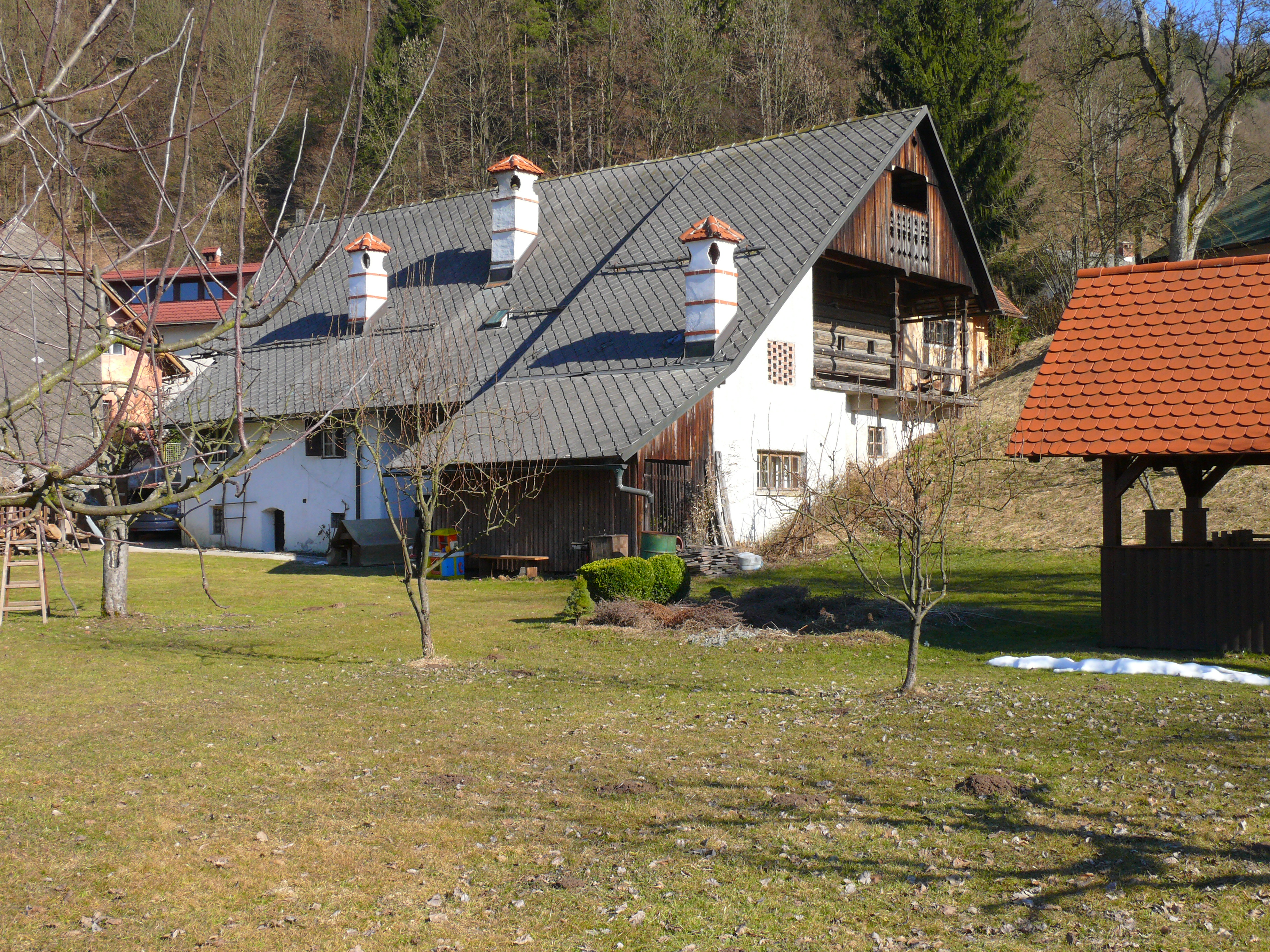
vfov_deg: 32.9
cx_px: 635
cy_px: 476
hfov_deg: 42.9
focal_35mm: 44
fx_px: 1614
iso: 100
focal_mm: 9.3
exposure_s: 1/250
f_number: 5.6
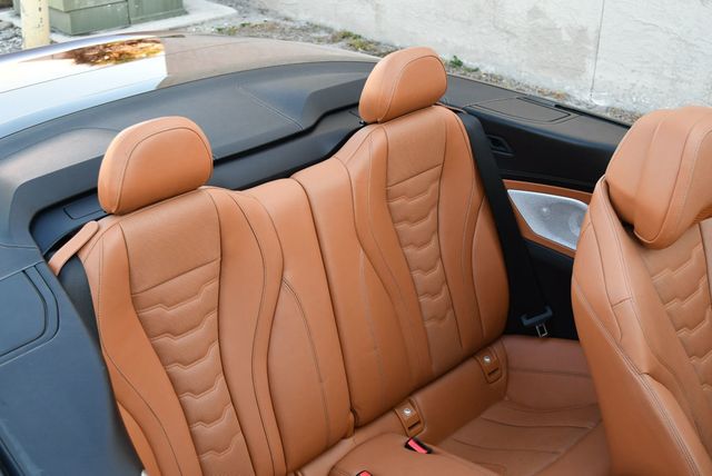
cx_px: 356
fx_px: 950
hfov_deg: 41.1
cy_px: 238
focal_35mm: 48
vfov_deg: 28.1
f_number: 4.2
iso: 400
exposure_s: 1/250
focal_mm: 24
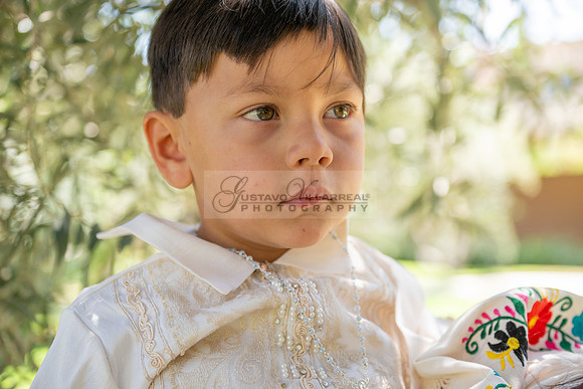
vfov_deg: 28.1
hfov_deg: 41.1
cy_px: 194
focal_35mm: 48
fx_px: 777
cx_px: 292
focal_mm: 48
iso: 320
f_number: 3.2
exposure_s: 1/400
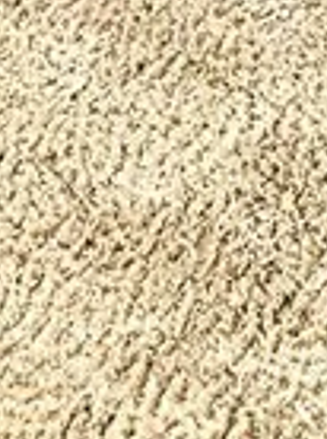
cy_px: -589
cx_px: 6
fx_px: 1314
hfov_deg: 14.0
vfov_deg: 13.9
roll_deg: -2.2
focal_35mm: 104
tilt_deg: -23.3
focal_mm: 2.22
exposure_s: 1/60
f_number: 2.2
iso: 400
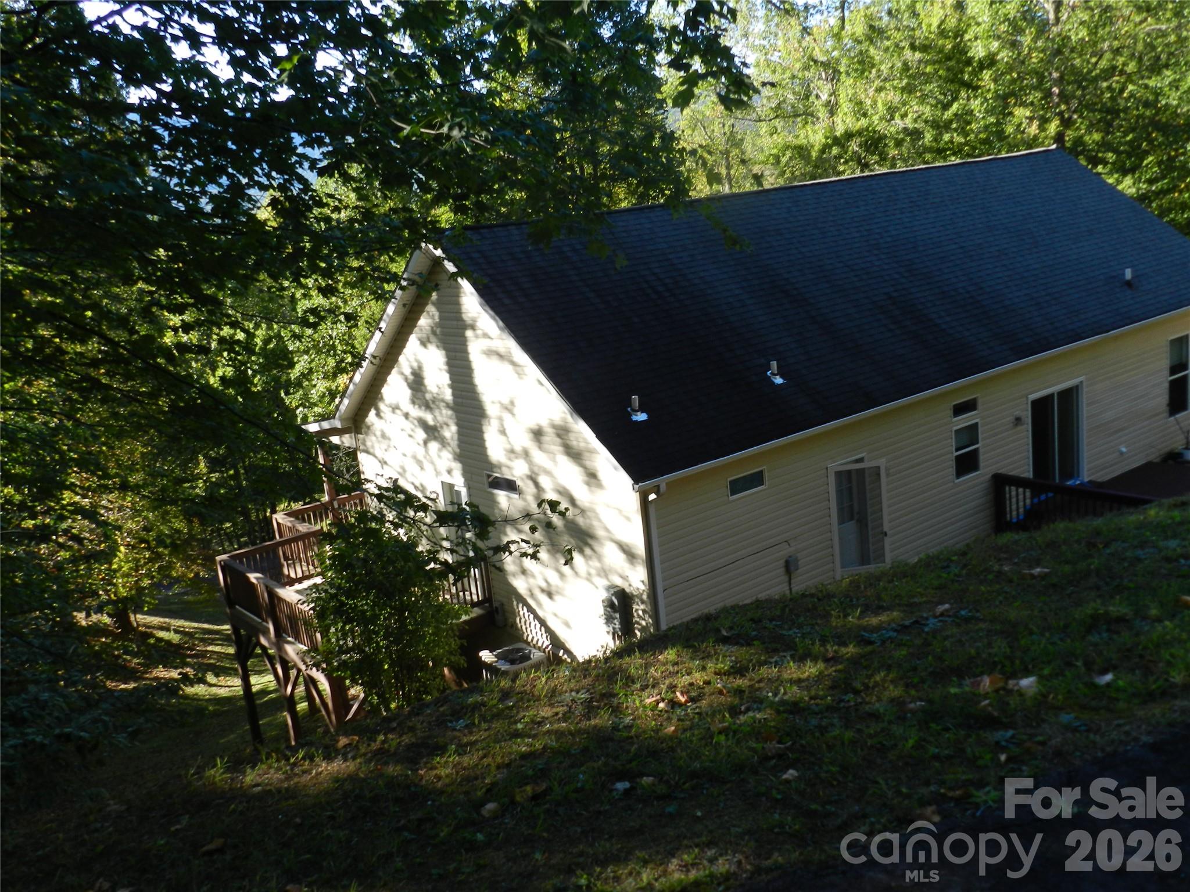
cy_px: 446
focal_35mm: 32
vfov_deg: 44.2
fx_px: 1100
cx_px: 595
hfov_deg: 56.8
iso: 160
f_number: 3.7
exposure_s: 1/200
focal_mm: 5.6
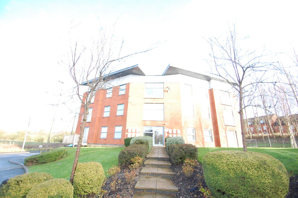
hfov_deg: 100.4
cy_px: 99
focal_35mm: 15
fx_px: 124
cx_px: 149
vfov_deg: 77.2
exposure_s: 1/500
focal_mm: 10
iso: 800
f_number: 3.5
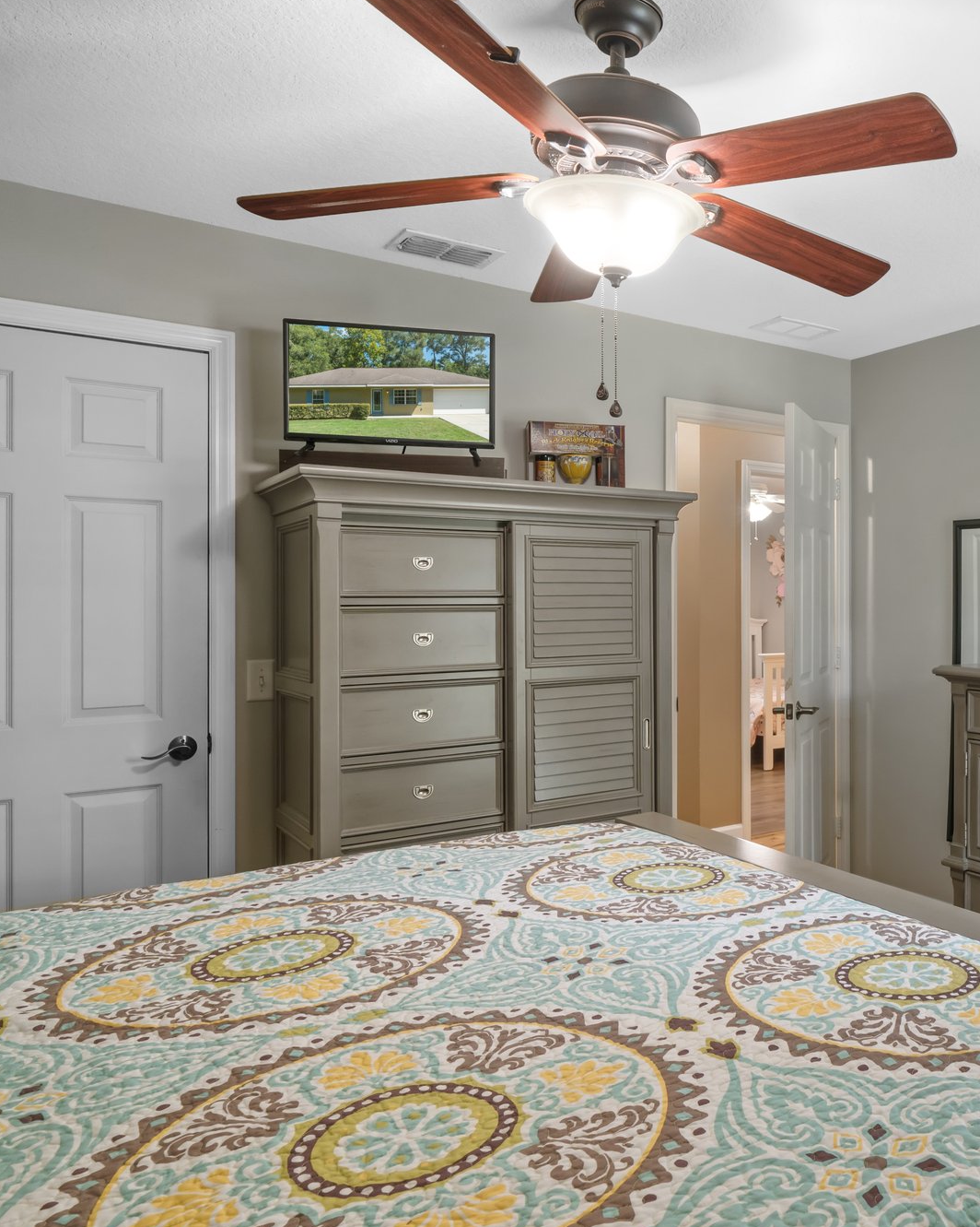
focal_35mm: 26
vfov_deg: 66.0
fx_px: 943
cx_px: 848
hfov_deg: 49.9
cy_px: 615
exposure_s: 2.5
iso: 320
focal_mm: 12
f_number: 8
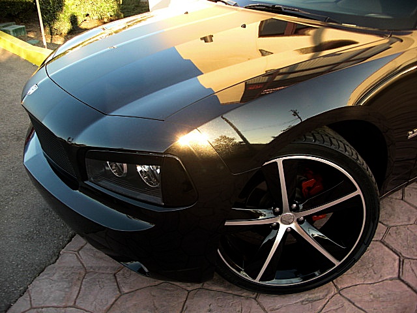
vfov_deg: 39.7
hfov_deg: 51.4
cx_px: 208
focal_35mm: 36
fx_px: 434
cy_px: 156
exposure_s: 1/80
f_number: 2.8
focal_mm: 6.3
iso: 50
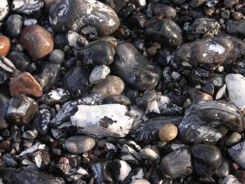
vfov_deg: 11.8
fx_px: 892
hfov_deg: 15.6
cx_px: 122
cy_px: 92
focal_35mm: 126
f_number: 3.2
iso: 80
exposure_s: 1/200
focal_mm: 32.6
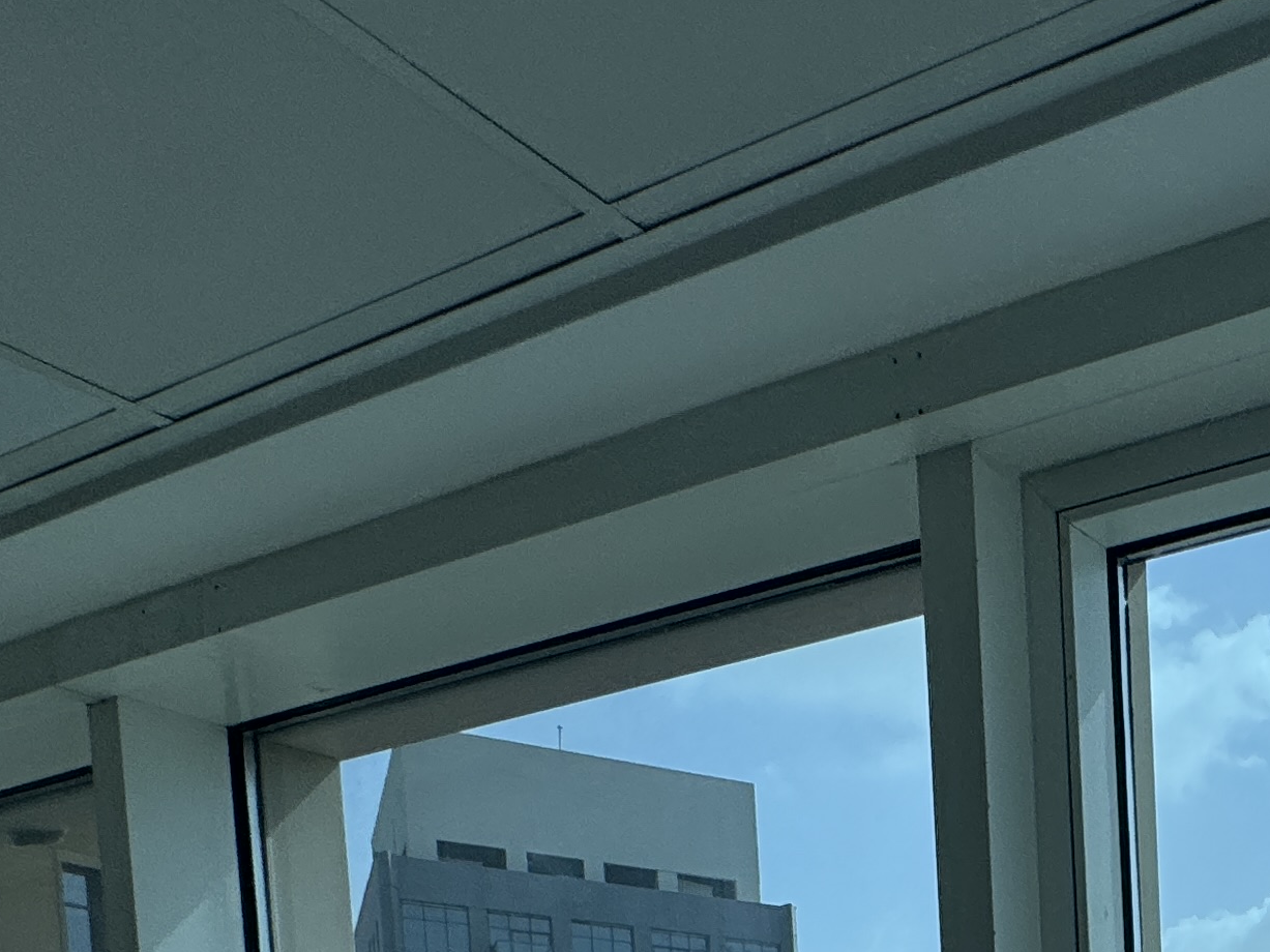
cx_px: 1533
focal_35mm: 46
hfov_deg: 33.4
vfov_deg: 23.9
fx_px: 1687
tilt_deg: -4.9
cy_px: 1477
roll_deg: +0.7
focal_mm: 2.22
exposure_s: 1/1672
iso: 50
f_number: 2.2
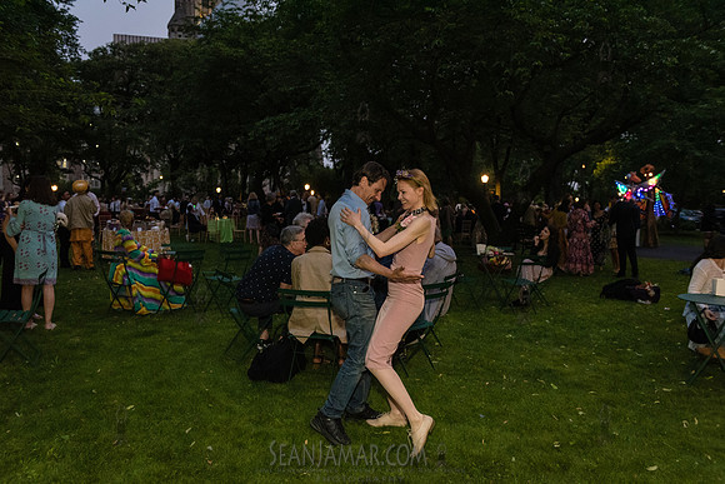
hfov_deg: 60.3
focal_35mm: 31
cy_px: 242
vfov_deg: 42.3
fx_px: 624
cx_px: 362
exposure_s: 1/250
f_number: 3.5
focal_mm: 31
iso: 6400
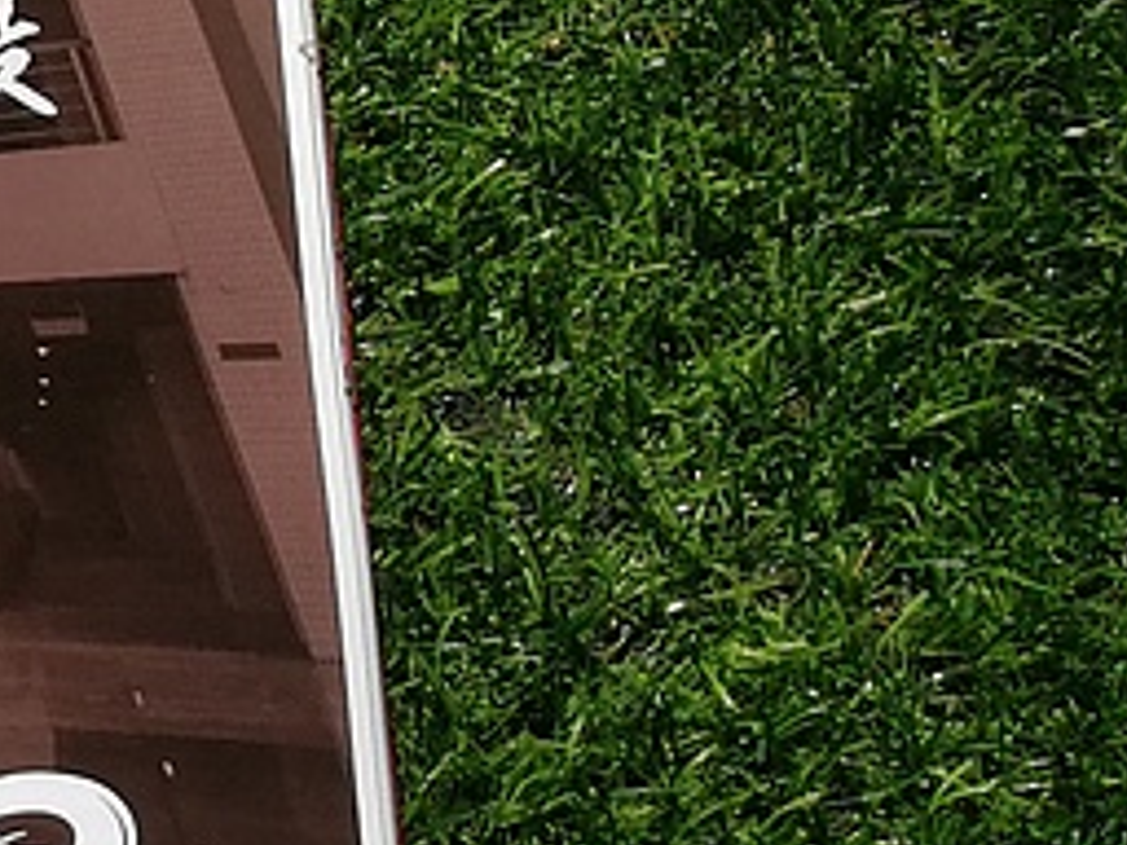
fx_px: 4395
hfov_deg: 11.7
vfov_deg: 11.0
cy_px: 260
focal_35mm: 135
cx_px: -1646
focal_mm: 3.84
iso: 50
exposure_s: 1/1325
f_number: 2.2
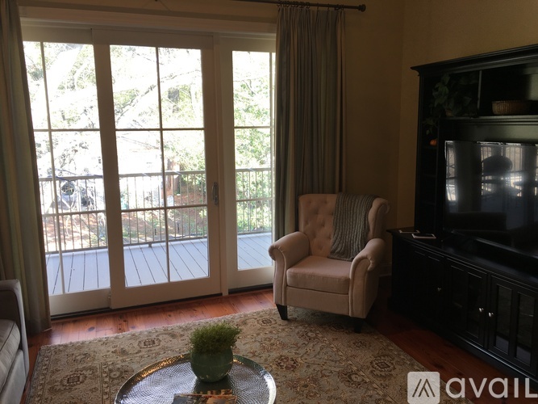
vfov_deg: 48.2
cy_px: 202
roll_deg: +0.6
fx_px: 451
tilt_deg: -9.4
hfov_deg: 61.7
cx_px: 269
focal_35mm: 29
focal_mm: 4.15
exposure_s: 1/40
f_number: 2.2
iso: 25
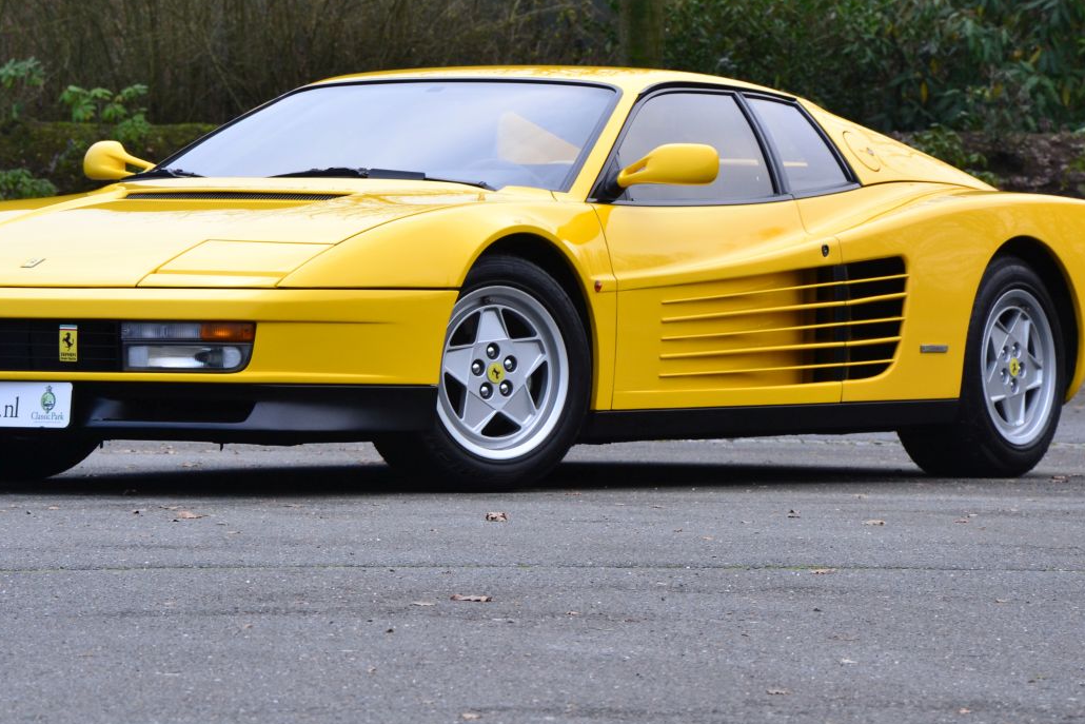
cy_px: 211
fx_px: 6450
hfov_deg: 9.6
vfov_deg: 6.4
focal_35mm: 214
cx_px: 428
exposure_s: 1/60
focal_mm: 98
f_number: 8
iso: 400
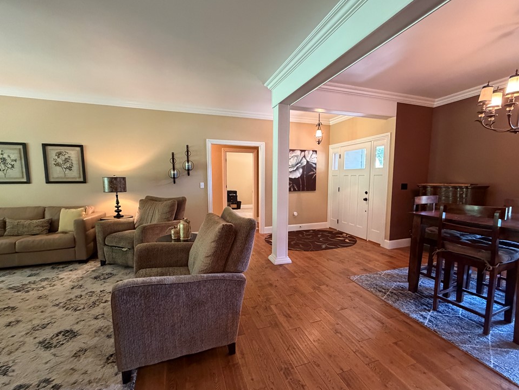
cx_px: 260
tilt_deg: -5.9
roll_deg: +0.4
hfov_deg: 98.2
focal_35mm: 15
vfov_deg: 81.7
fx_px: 225
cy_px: 200
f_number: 2.2
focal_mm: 2.22
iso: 640
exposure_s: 1/60
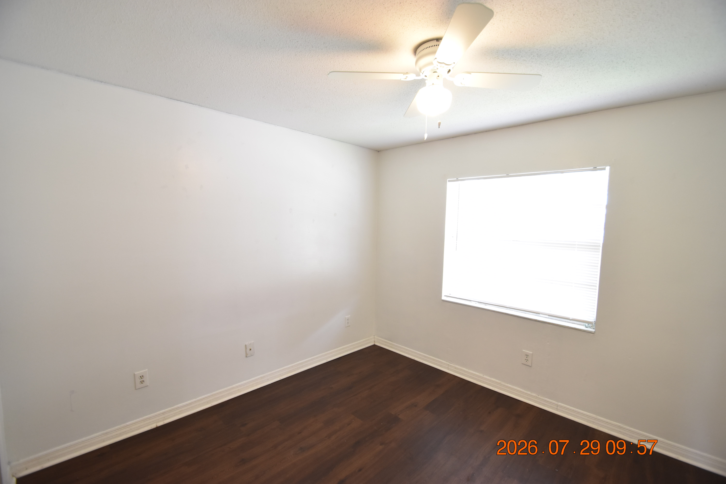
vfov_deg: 77.3
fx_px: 302
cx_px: 363
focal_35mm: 15
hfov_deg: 100.4
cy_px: 242
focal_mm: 10
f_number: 3.5
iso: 800
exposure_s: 1/30
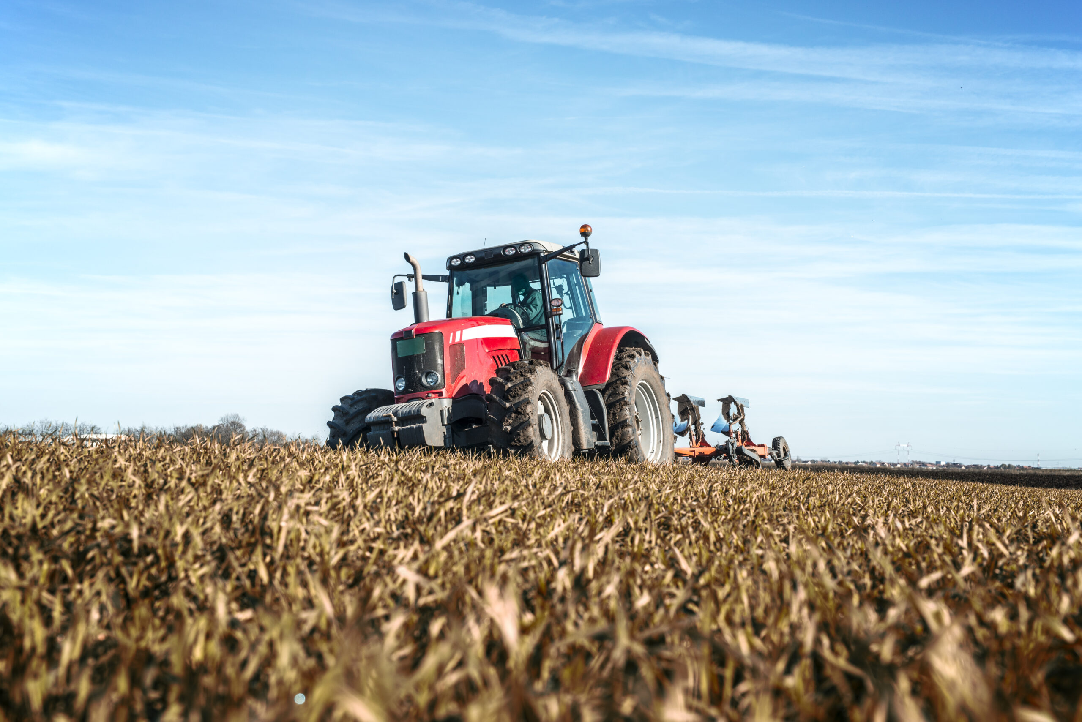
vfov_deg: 27.0
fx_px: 1503
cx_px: 541
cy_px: 361
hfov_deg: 39.6
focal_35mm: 50
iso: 200
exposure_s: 1/320
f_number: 10
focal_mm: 50
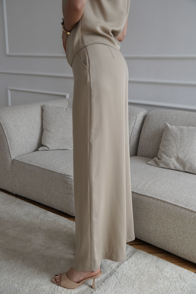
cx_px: 98
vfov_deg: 47.9
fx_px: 331
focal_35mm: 40
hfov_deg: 33.0
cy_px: 147
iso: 200
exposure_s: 1/160
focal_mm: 27
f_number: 4
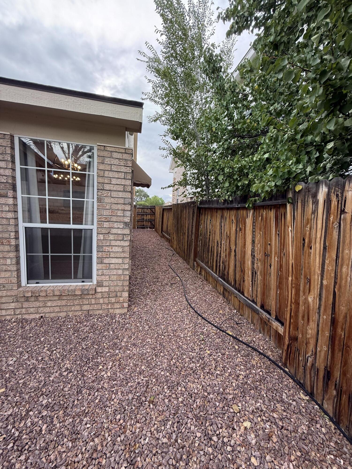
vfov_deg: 102.1
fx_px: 190
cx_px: 176
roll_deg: -1.3
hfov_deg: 85.7
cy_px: 234
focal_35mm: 14
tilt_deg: -6.6
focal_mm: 2.22
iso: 64
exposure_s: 1/232
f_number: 2.2
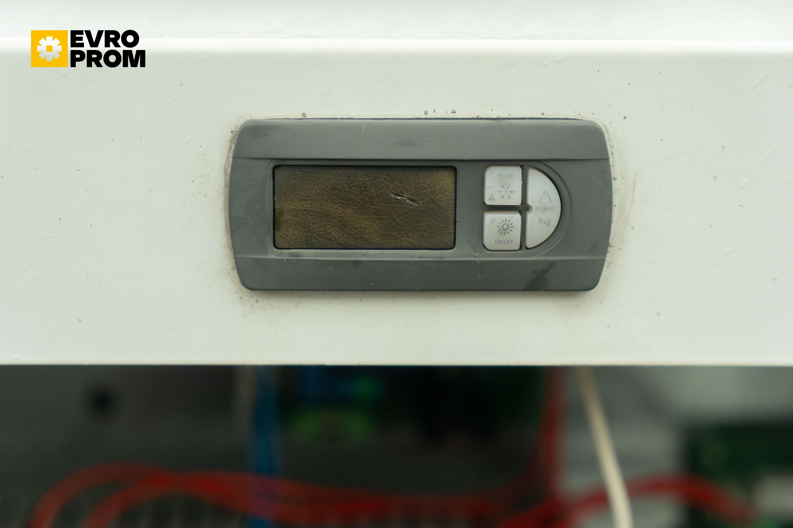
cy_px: 264
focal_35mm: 69
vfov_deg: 19.7
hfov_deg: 29.2
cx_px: 396
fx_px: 1520
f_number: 4
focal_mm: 69
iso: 500
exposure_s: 1/500
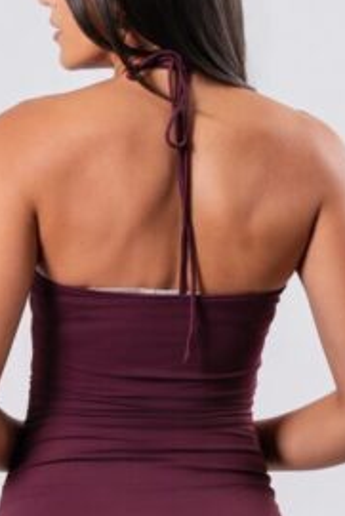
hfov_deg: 7.2
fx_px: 2728
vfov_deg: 10.7
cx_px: 198
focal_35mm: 190
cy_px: 586
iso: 160
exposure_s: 1/320
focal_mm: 32.8
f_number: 2.8
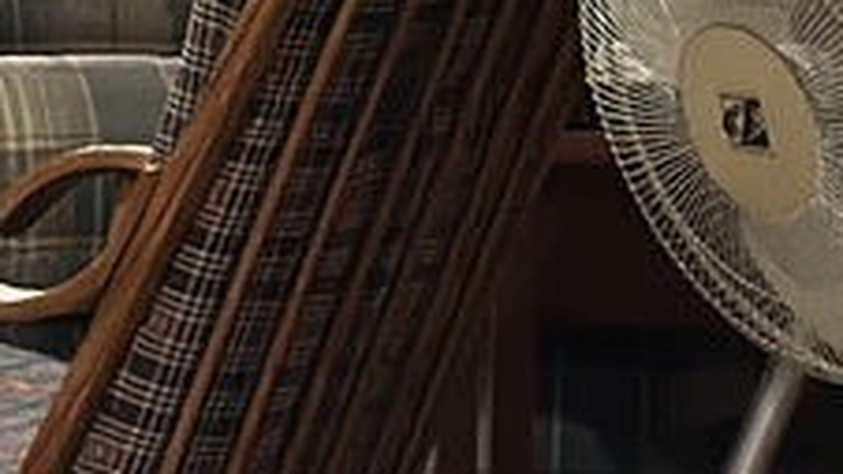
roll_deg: +0.7
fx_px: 7442
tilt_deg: -5.5
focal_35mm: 333
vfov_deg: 3.6
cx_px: -1503
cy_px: -26
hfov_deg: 6.1
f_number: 1.78
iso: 400
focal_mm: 6.86
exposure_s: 1/40
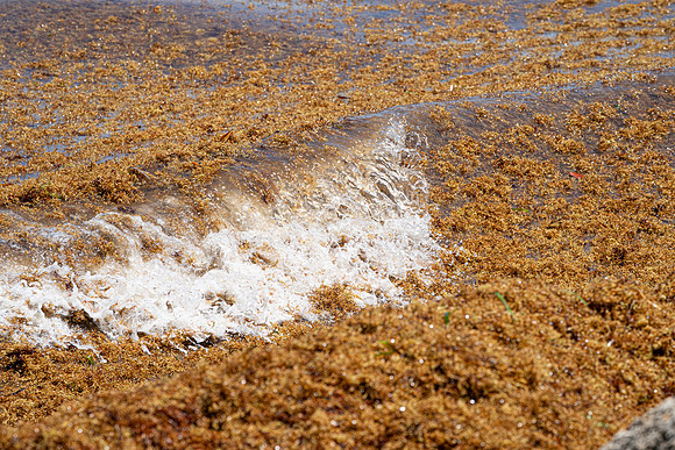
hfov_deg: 9.7
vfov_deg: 6.5
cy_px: 225
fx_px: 3976
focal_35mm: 212
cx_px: 338
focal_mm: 212
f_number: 10
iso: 640
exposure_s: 1/1250
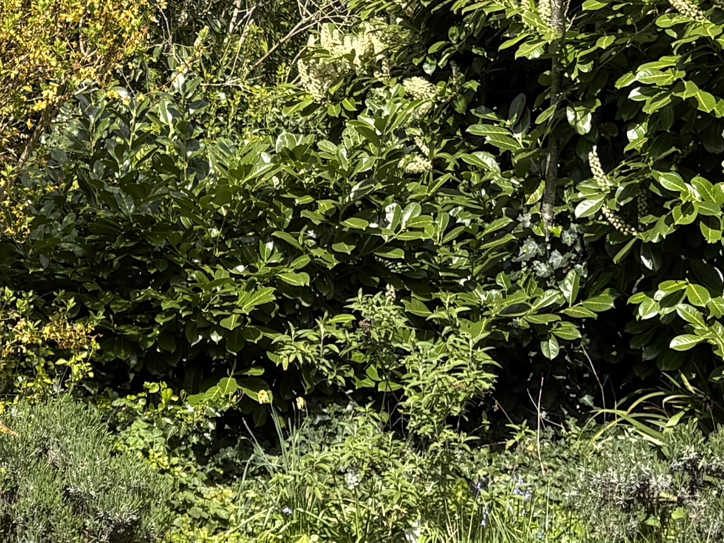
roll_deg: -1.2
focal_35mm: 112
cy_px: 232
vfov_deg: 13.2
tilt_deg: -1.5
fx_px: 2343
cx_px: -267
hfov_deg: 16.4
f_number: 1.6
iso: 50
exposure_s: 1/2012
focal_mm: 5.96
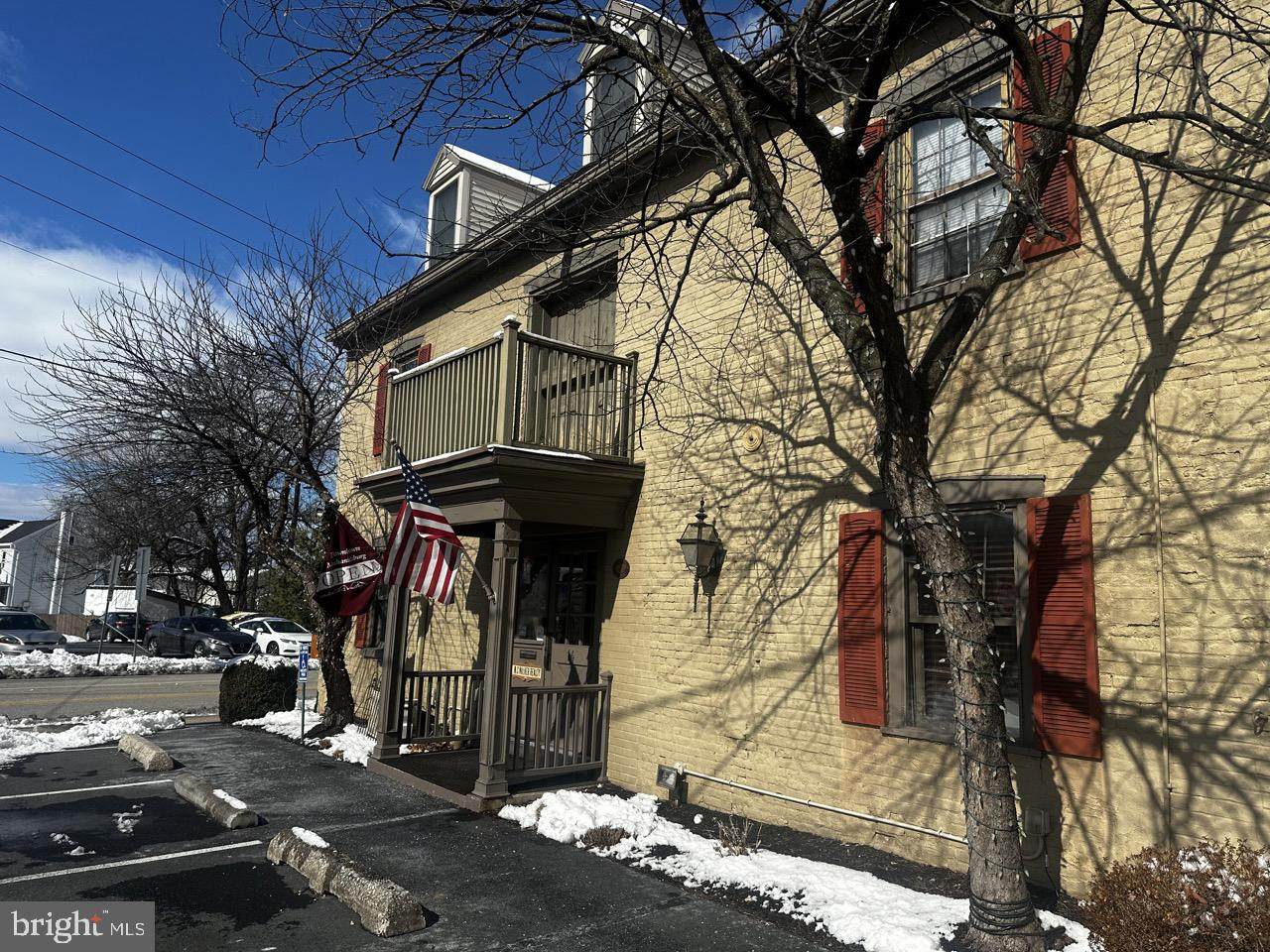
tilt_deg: +8.4
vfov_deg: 56.8
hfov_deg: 71.6
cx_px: 635
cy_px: 476
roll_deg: -1.7
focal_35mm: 24
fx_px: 881
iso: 80
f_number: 1.78
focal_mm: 6.86
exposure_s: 1/7042
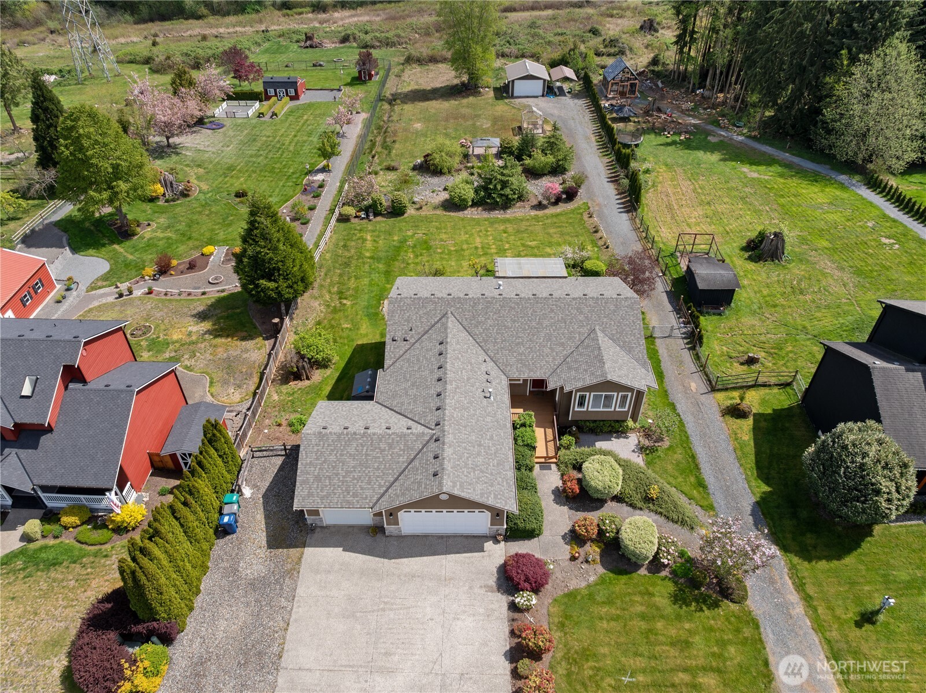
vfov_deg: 56.7
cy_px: 346
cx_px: 463
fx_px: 641
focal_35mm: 24
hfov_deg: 71.6
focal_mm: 12.29
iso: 100
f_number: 2.8
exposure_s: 1/1000
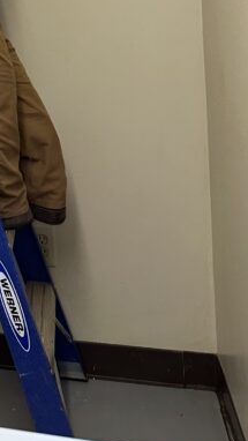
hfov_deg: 15.6
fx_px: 818
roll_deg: +1.5
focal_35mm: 70
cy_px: -135
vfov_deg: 25.8
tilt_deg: +2.2
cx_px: -148
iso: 160
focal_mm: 6.86
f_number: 1.78
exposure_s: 1/120
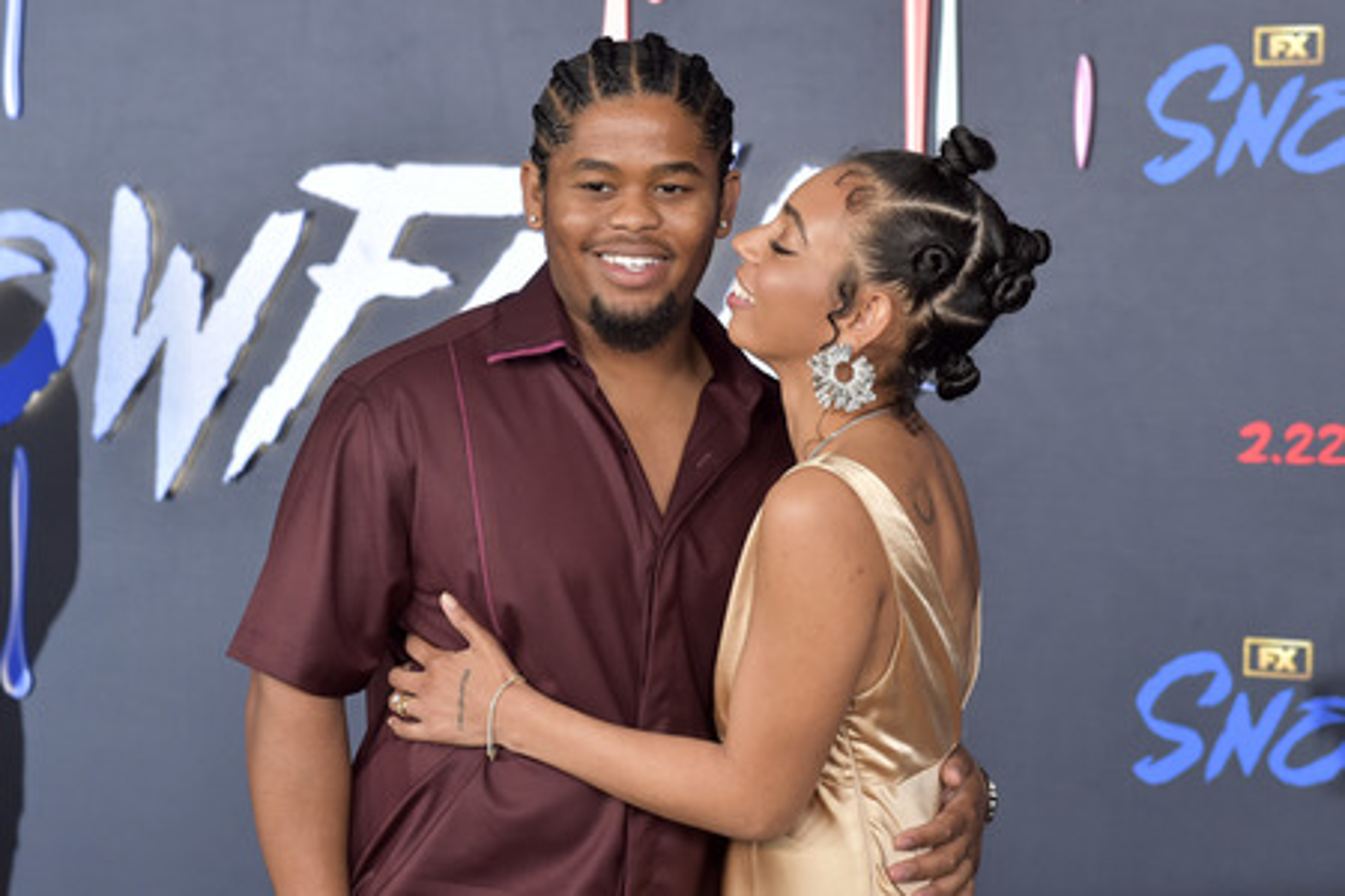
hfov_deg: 28.8
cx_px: 672
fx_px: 2615
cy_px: 448
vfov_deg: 19.5
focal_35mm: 70
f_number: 6.3
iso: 2000
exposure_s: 1/250
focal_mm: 70
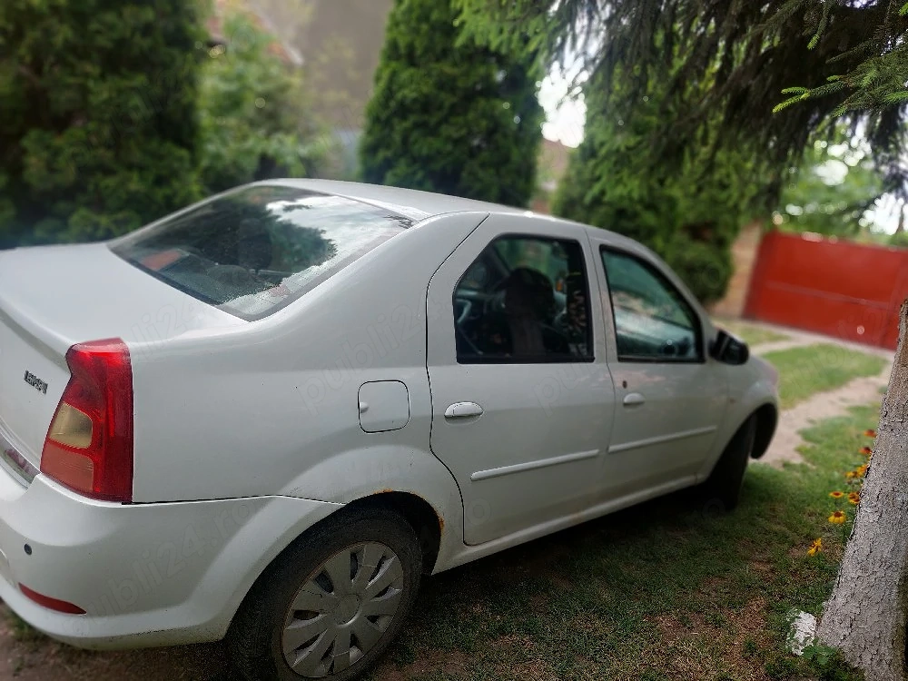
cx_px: 454
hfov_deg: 69.4
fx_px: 656
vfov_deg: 54.9
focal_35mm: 25
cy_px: 340
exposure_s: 1/417
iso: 40
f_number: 1.8
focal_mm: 5.23
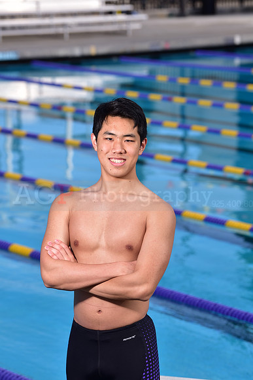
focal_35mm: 145
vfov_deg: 14.2
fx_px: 1528
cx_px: 126
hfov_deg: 9.5
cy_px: 190
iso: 80
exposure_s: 1/250
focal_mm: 145
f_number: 6.3
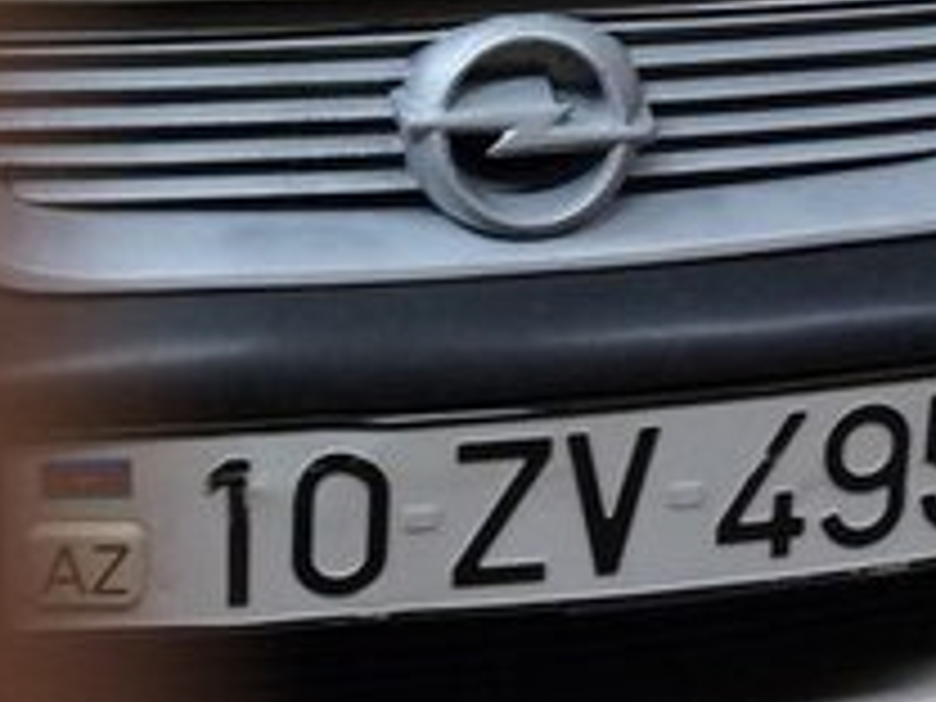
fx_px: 2488
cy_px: -241
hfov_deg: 21.3
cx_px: 382
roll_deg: -0.5
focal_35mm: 92
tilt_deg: -16.9
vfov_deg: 15.2
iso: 40
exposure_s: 1/33
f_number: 2.2
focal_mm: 4.15
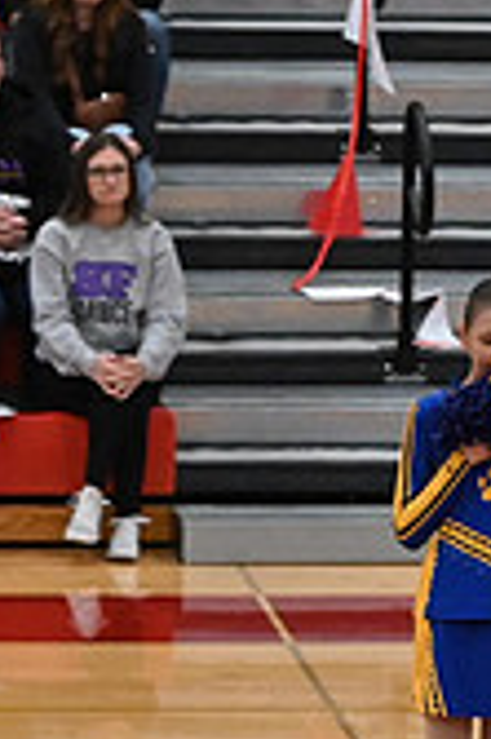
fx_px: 9040
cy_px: 843
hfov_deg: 3.1
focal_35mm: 441
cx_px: 1230
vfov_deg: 4.7
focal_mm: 85
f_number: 4
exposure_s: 1/400
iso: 6400
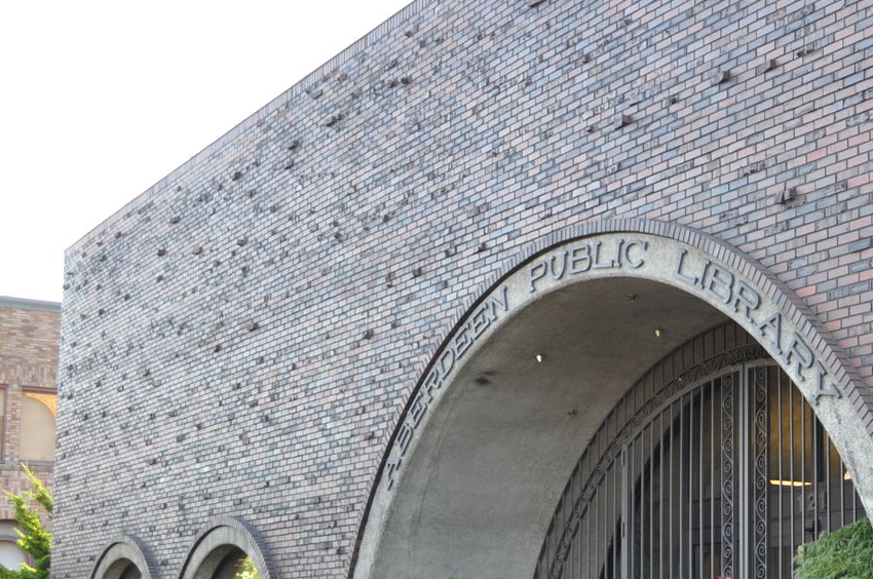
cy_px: 486
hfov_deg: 30.4
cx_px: 890
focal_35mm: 61
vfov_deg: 21.8
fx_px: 1477
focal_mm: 18
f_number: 5
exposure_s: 1/100
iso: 200
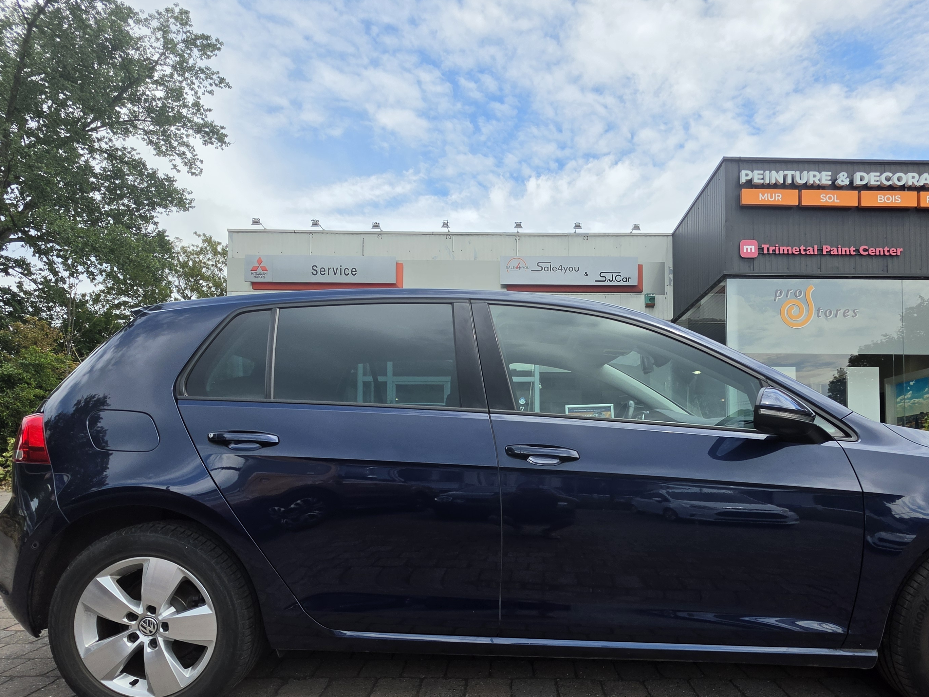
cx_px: 524
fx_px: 510
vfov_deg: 67.2
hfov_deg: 84.2
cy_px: 453
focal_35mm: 19
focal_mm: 2.2
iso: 32
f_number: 1.9
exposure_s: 1/1453
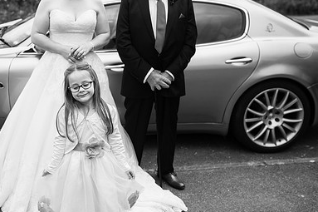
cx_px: 86
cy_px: 96
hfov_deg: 36.8
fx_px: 468
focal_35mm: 53
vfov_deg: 25.5
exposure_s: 1/500
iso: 100
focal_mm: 35
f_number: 2.5
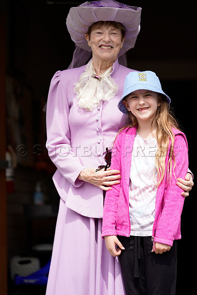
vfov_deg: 16.0
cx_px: 98
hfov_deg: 10.7
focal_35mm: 128
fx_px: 1050
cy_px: 148
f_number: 2.8
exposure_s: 1/250
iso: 100
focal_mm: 128
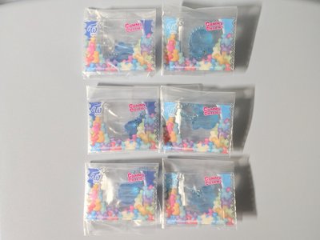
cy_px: 120
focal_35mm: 25
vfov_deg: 54.9
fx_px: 231
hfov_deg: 69.4
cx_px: 160
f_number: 1.89
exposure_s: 1/24
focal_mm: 5.43
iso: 742
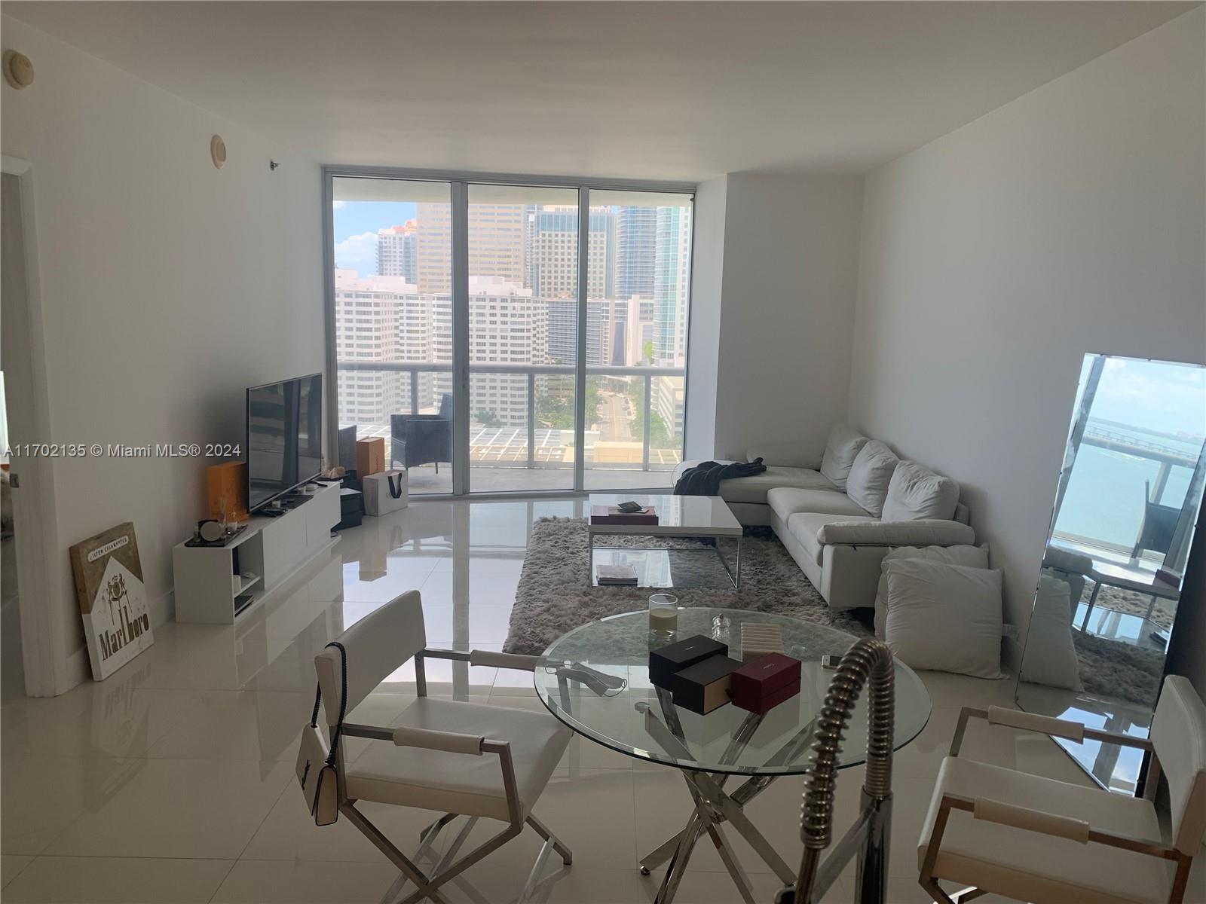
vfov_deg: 53.1
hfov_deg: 67.3
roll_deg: -1.0
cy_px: 452
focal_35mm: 26
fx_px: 906
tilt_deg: -10.2
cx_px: 603
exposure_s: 1/191
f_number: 1.8
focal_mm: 4.25
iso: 25
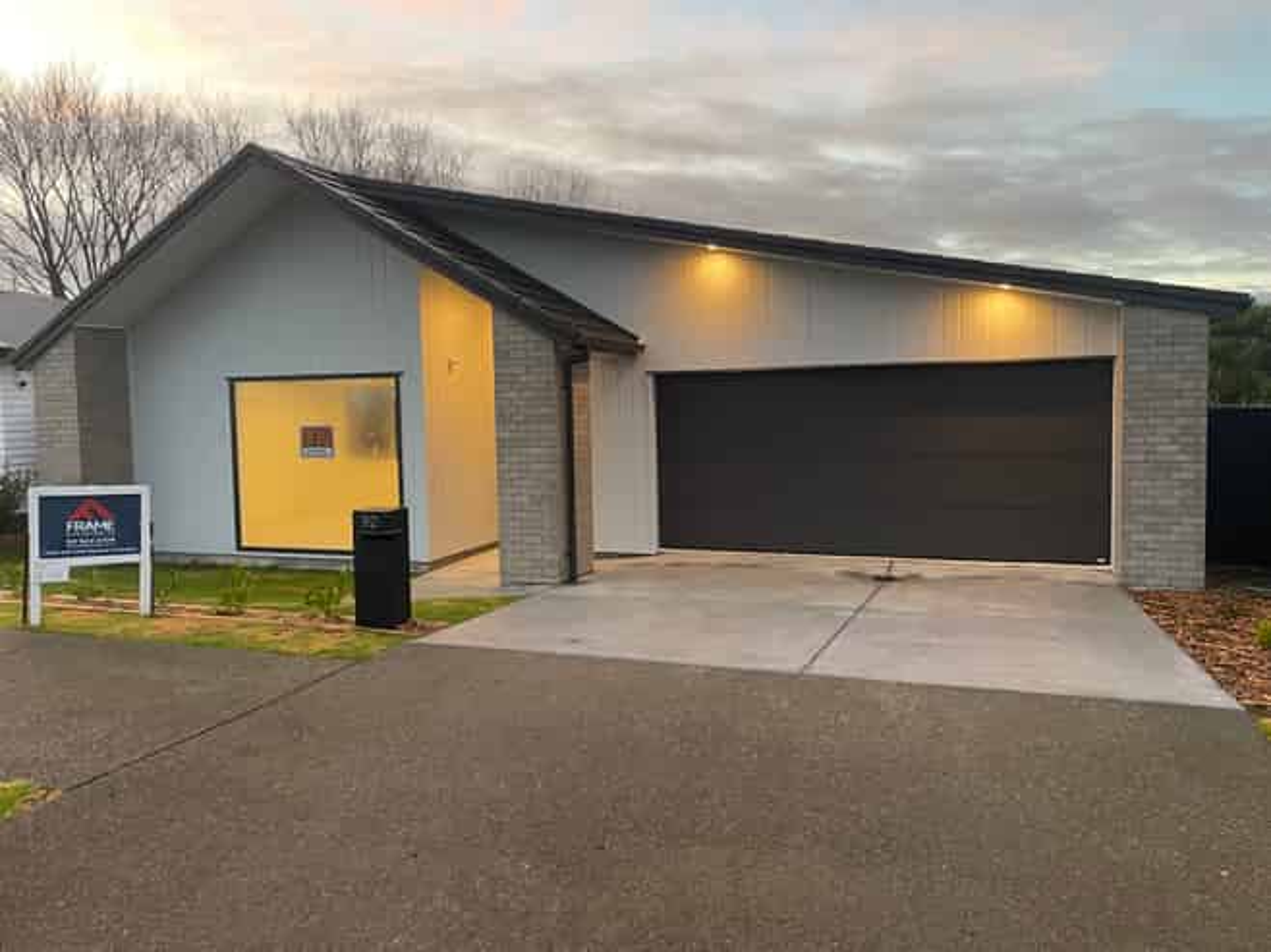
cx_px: 636
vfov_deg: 53.0
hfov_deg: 67.3
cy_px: 476
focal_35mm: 26
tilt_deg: -3.5
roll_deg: +0.9
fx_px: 954
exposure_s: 1/70
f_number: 1.6
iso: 125
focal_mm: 4.2
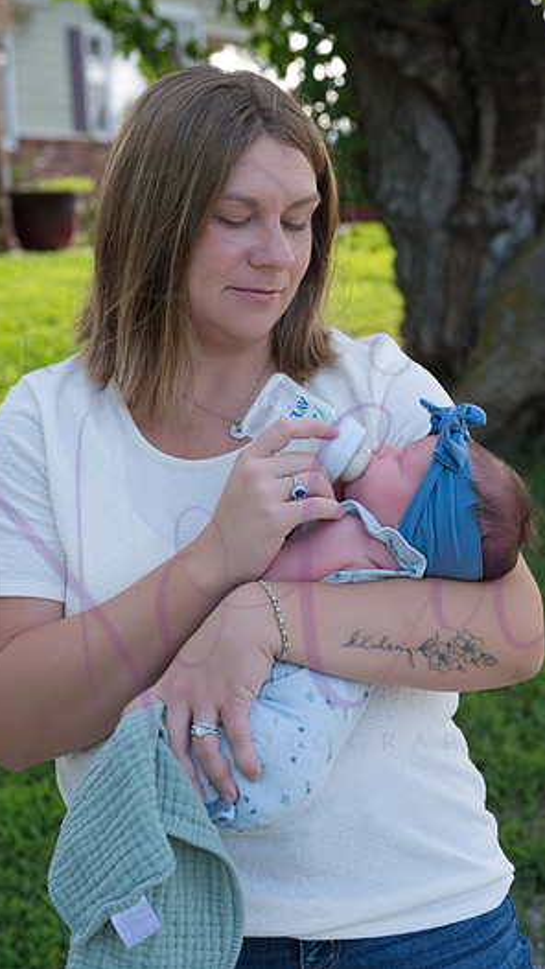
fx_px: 1721
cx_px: 252
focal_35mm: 67
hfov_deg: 18.0
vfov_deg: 31.4
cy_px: 438
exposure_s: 1/320
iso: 400
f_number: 5
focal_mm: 58
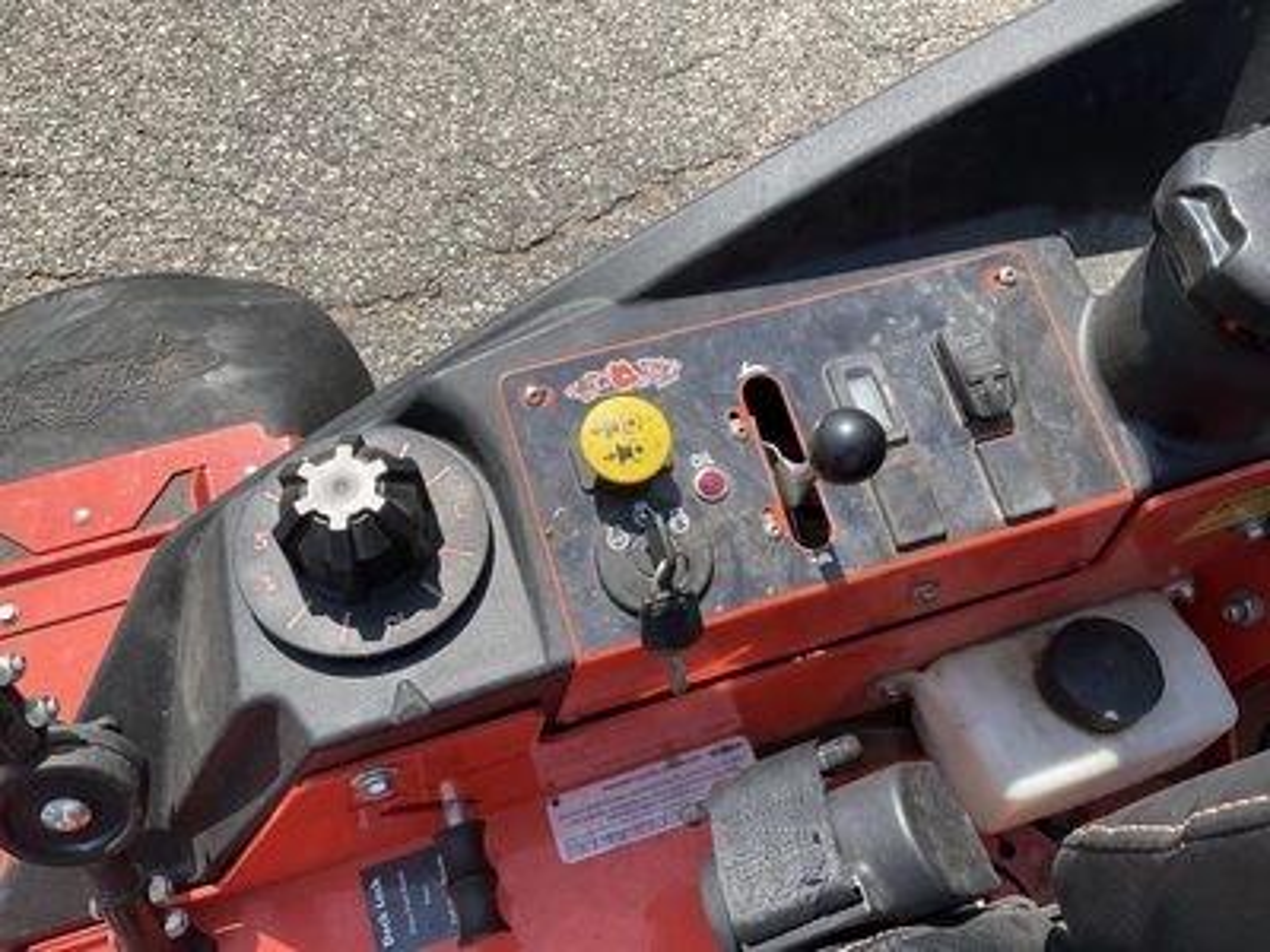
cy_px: 476
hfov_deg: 61.7
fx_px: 1064
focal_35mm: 29
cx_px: 635
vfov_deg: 48.2
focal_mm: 3
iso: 25
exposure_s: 1/1195
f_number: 1.8
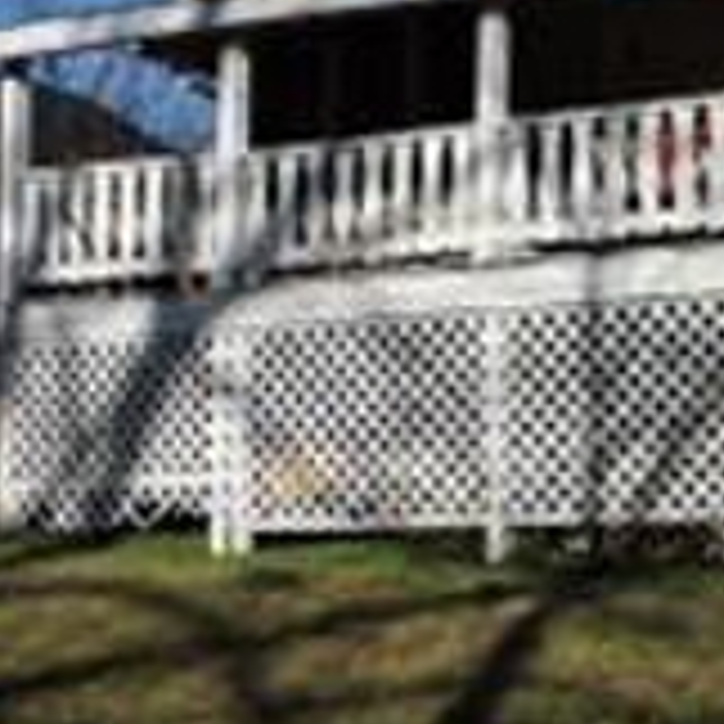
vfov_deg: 22.3
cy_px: 193
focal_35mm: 77
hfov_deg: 21.7
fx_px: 1822
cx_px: 724
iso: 100
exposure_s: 1/800
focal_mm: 6.2
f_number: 4.6
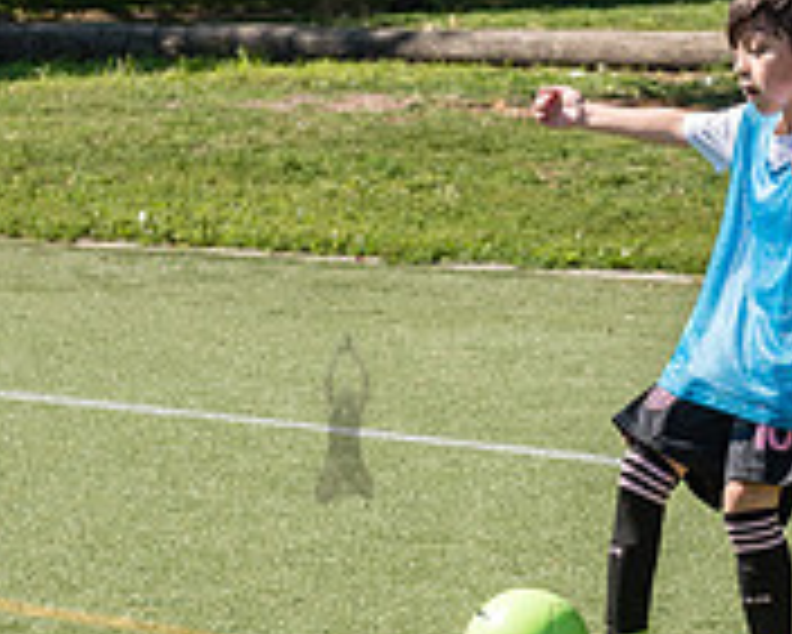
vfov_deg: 8.5
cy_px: 339
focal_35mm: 182
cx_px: 635
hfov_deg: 10.6
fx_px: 4268
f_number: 4
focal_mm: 48
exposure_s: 1/1250
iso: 200
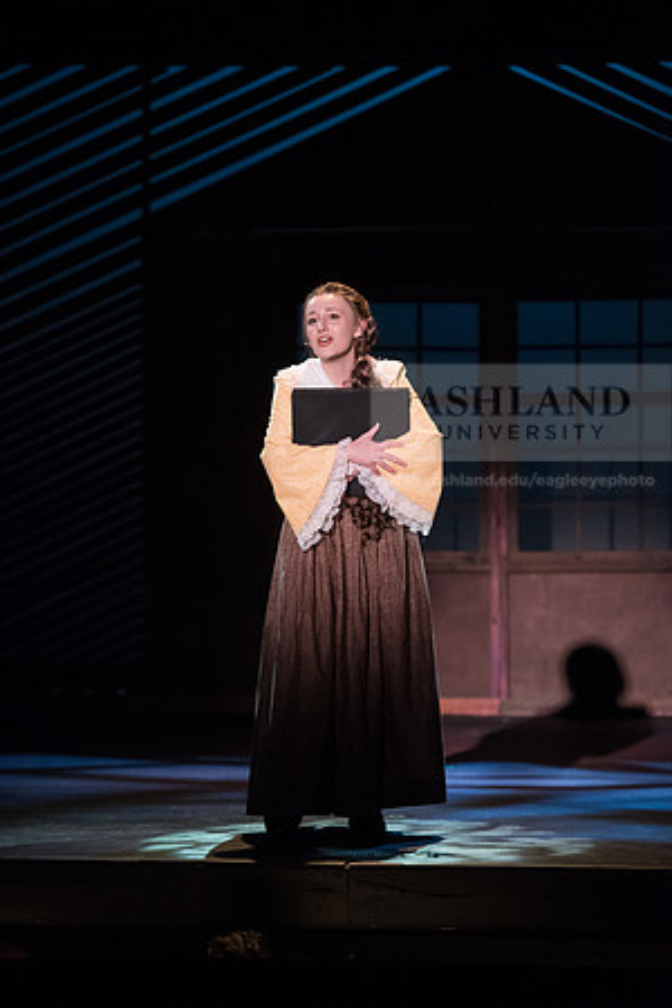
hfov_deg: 8.9
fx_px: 4340
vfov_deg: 13.2
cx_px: 336
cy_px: 504
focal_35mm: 155
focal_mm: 155
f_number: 2.8
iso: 4000
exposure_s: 1/320
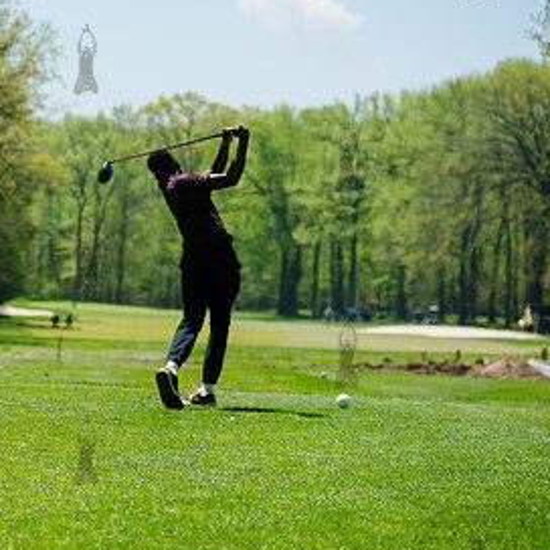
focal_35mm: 145
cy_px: 254
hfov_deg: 12.0
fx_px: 2607
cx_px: 85
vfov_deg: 12.0
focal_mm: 80
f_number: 3.5
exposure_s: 1/1000
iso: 100
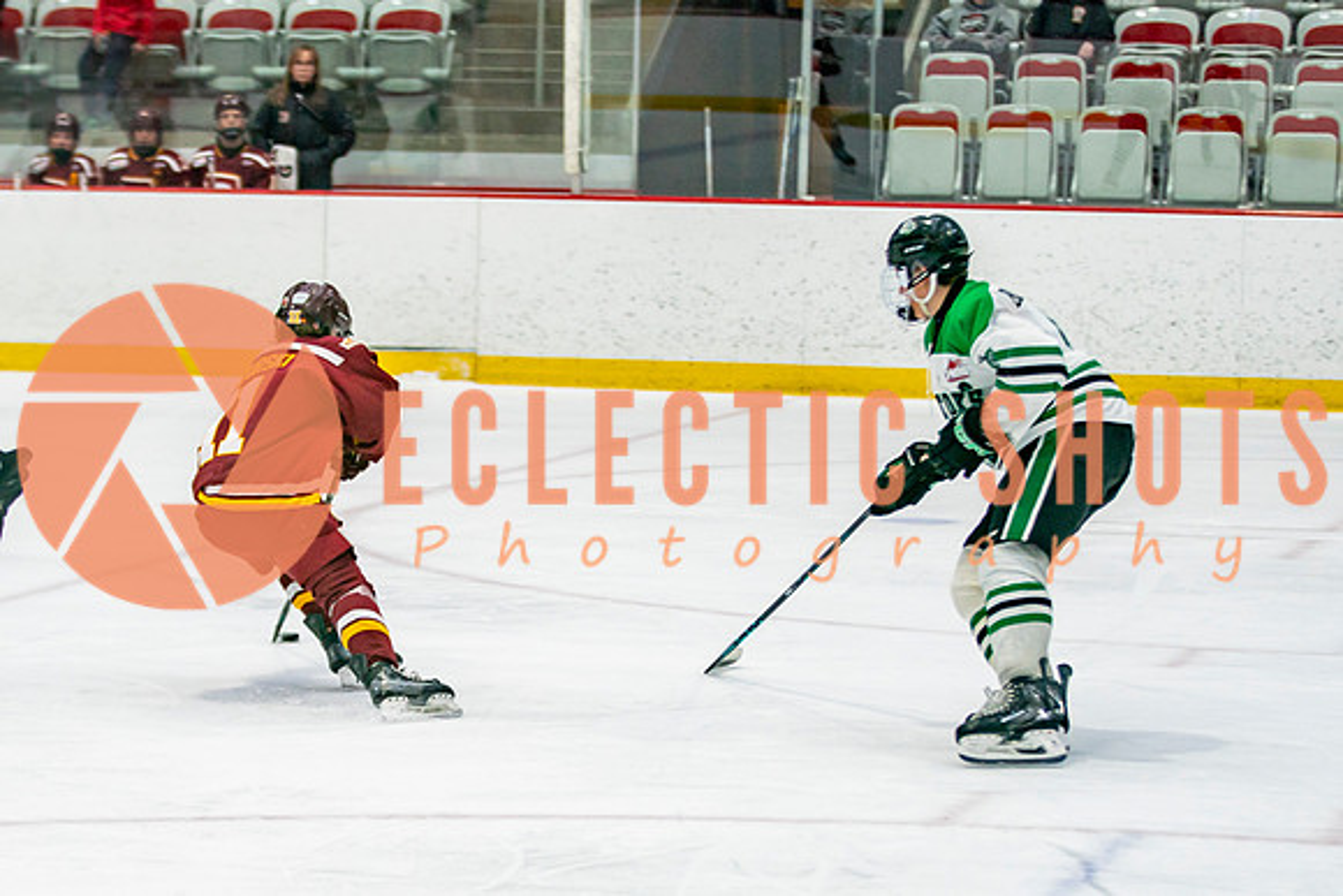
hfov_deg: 13.8
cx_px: 428
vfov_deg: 9.2
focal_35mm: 149
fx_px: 5555
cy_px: 596
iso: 500
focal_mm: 80
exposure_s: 1/640
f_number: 2.8
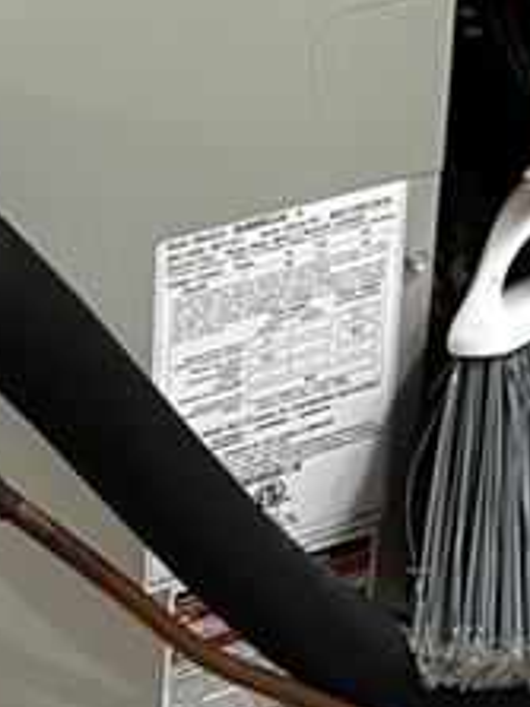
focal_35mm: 140
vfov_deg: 12.5
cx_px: -146
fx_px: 2861
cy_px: -666
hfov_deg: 10.4
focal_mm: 5.1
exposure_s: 1/60
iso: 125
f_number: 1.6
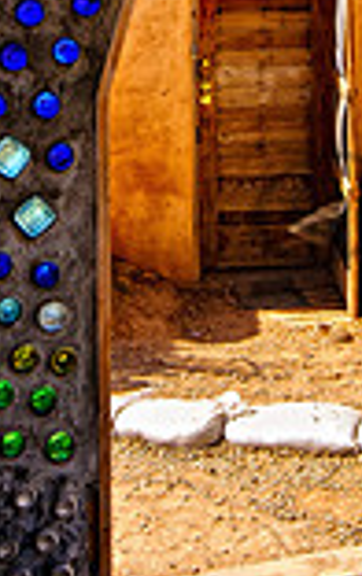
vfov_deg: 22.0
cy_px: -85
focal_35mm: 88
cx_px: 277
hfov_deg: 14.8
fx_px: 1384
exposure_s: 1/30
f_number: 16
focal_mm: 20
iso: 200
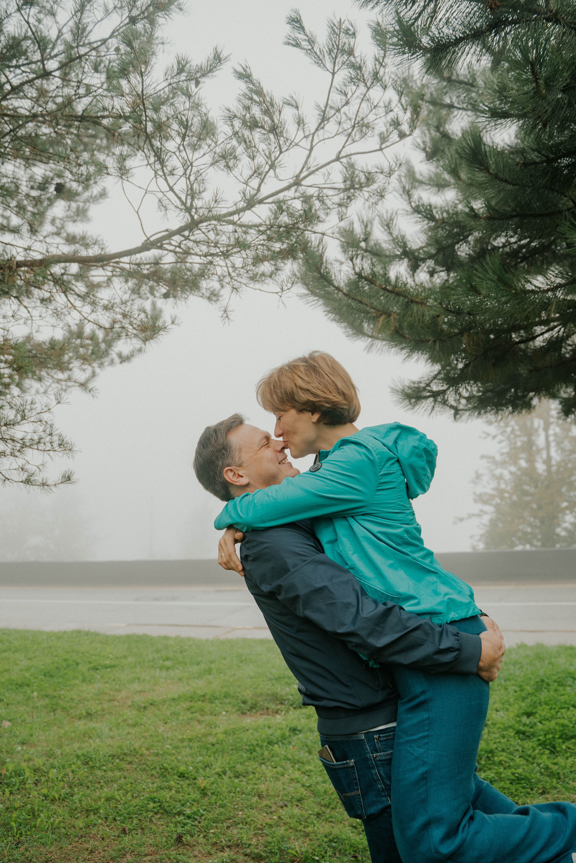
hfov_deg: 46.4
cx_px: 288
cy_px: 432
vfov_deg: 65.5
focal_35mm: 28
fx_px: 672
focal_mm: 28
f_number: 3.5
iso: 320
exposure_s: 1/100
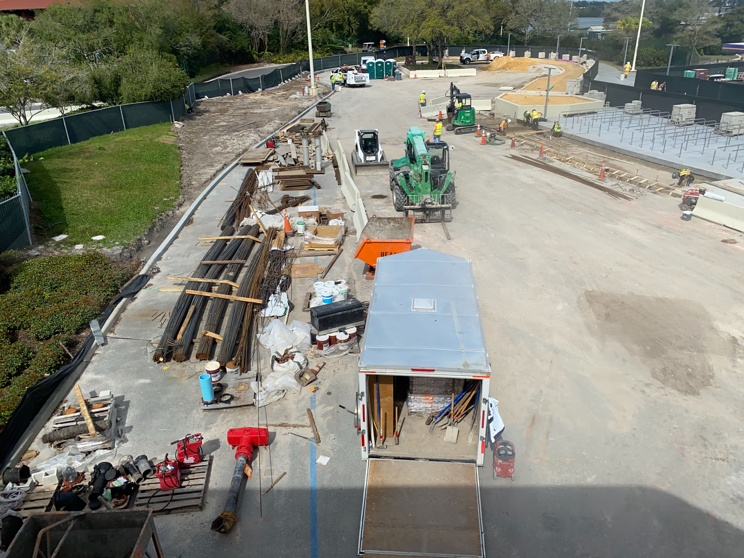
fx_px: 559
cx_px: 372
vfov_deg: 53.1
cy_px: 279
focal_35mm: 26
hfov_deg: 67.3
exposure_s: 1/1931
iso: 32
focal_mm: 4.25
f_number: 1.8
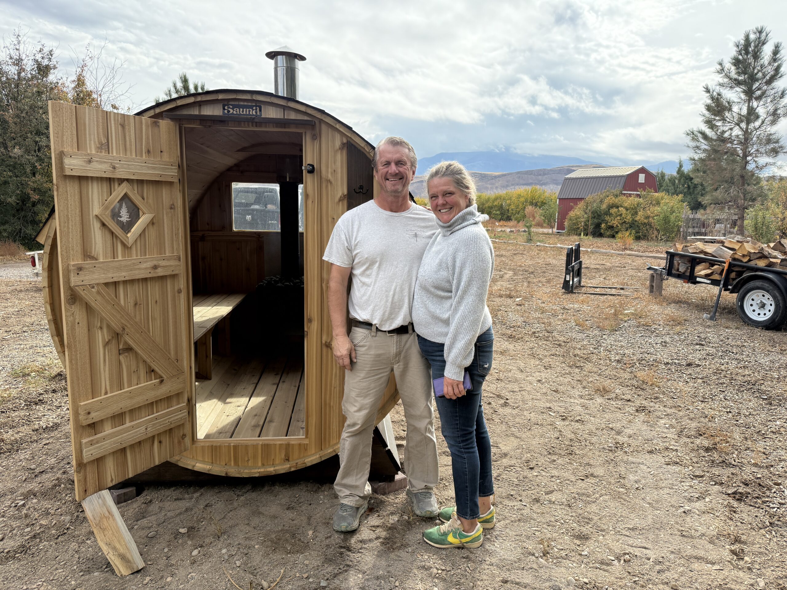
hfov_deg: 71.6
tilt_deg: -7.9
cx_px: 394
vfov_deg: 56.8
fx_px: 546
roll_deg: -1.4
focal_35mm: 24
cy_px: 295
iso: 100
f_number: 1.78
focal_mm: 6.76
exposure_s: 1/3279
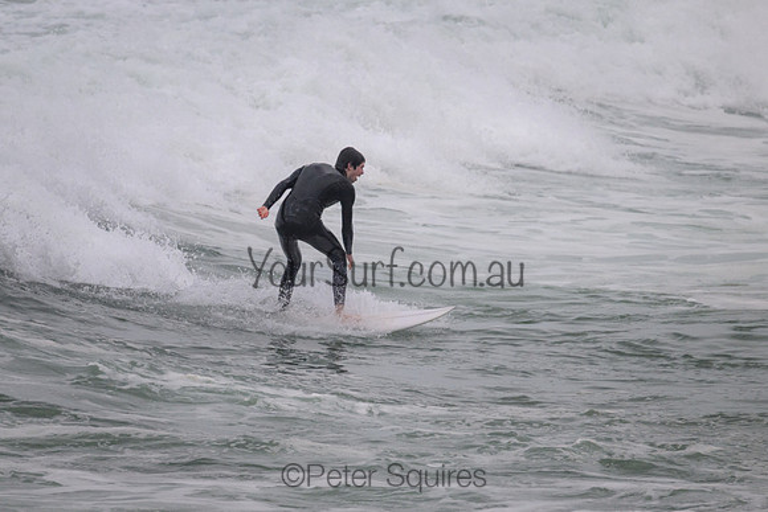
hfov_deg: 1.9
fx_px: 23441
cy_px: 282
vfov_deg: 1.3
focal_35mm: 1099
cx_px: 321
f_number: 11
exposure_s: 1/2000
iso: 800
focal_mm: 800
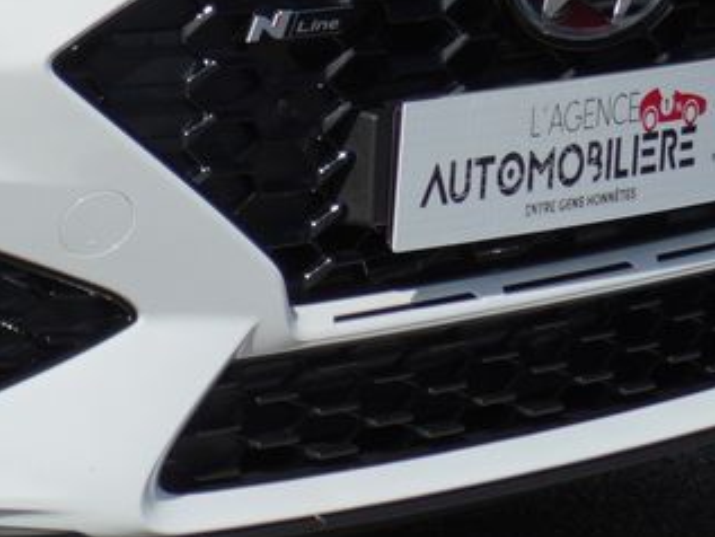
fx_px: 6013
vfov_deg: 5.0
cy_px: -668
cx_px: -925
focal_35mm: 291
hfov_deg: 6.5
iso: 100
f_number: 5.6
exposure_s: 1/800
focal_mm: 32
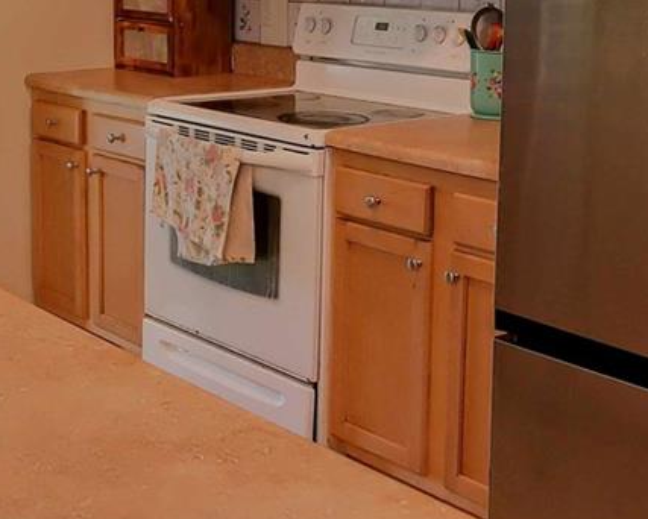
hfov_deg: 29.6
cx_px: 179
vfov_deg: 23.9
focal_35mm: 63
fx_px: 1209
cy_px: 112
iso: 1250
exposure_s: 1/50
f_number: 2.8
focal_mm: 9
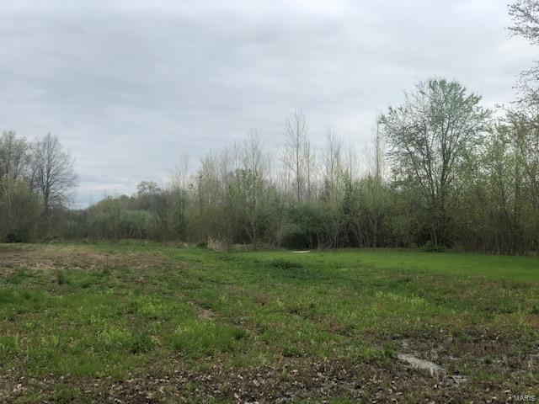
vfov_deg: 25.7
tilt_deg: +0.6
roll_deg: -1.2
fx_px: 888
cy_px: 202
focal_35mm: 57
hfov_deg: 33.8
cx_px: 270
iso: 20
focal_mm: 6.6
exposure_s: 1/867
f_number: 2.8
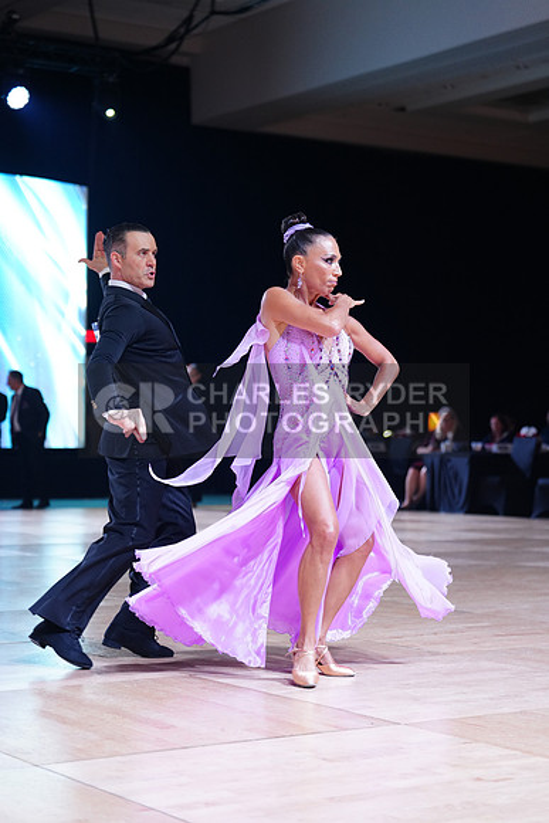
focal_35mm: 70
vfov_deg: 28.8
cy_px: 412
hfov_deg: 19.5
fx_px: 1600
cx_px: 274
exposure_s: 1/500
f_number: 2.8
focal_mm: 70
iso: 1250
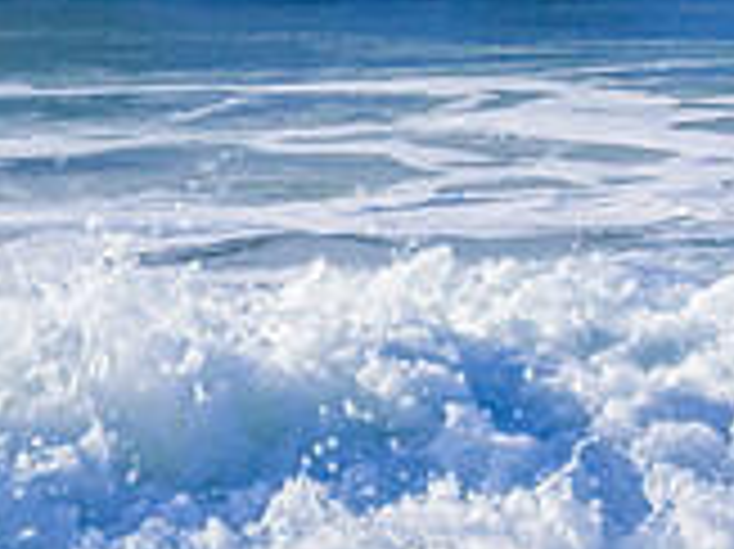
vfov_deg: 0.5
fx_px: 58184
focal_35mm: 2746
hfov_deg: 0.7
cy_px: -178
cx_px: 1301
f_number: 11
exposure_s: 1/2000
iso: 1600
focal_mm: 800
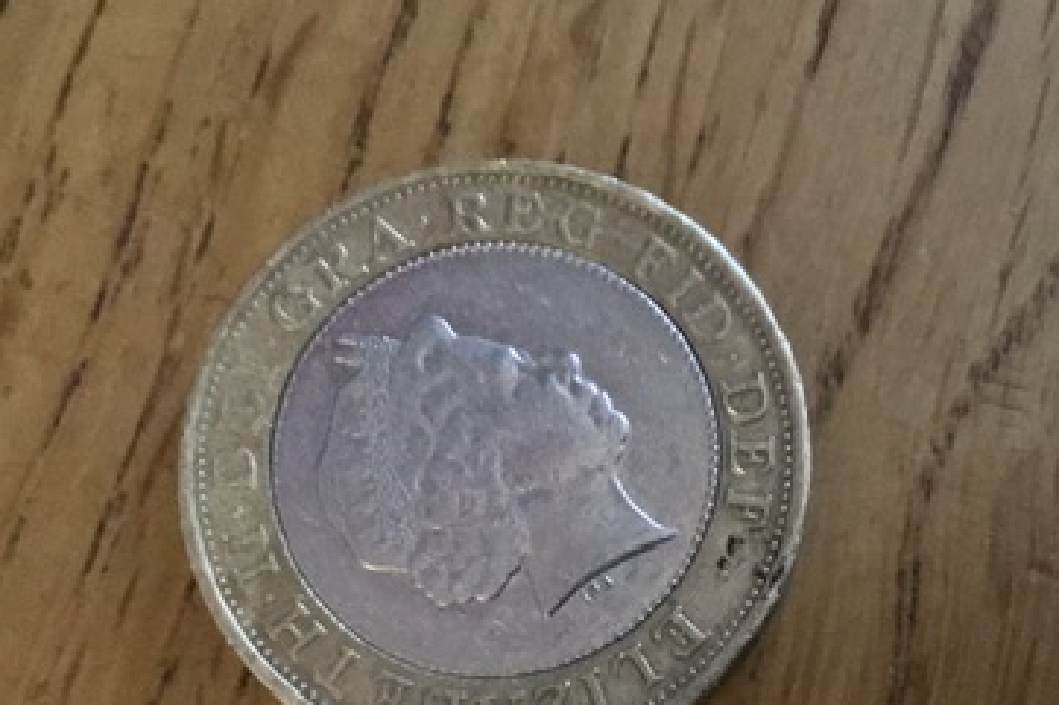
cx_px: 606
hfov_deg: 35.0
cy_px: 527
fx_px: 1676
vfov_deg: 23.5
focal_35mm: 57
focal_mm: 3.3
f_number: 2.4
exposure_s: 1/17
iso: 800
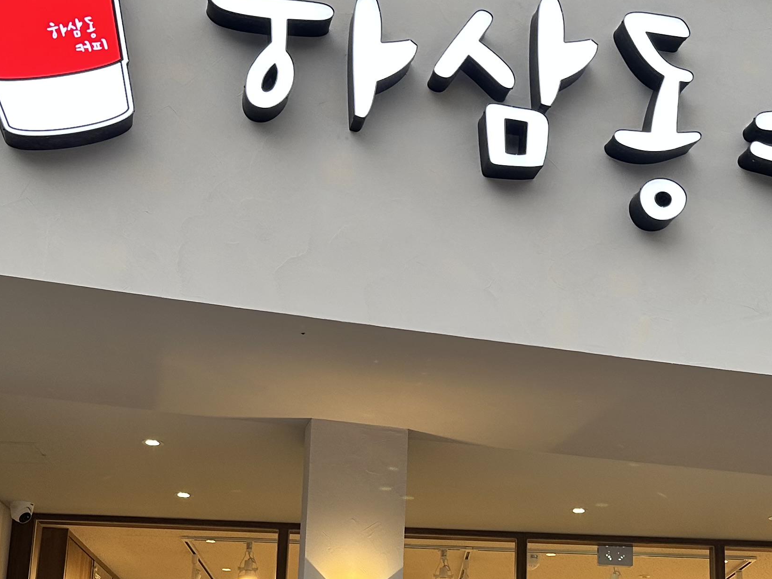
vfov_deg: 24.0
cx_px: 427
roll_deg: -1.8
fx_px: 1316
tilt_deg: +12.6
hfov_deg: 32.7
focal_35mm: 59
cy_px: 534
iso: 100
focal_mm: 6.86
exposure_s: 1/137
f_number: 1.78
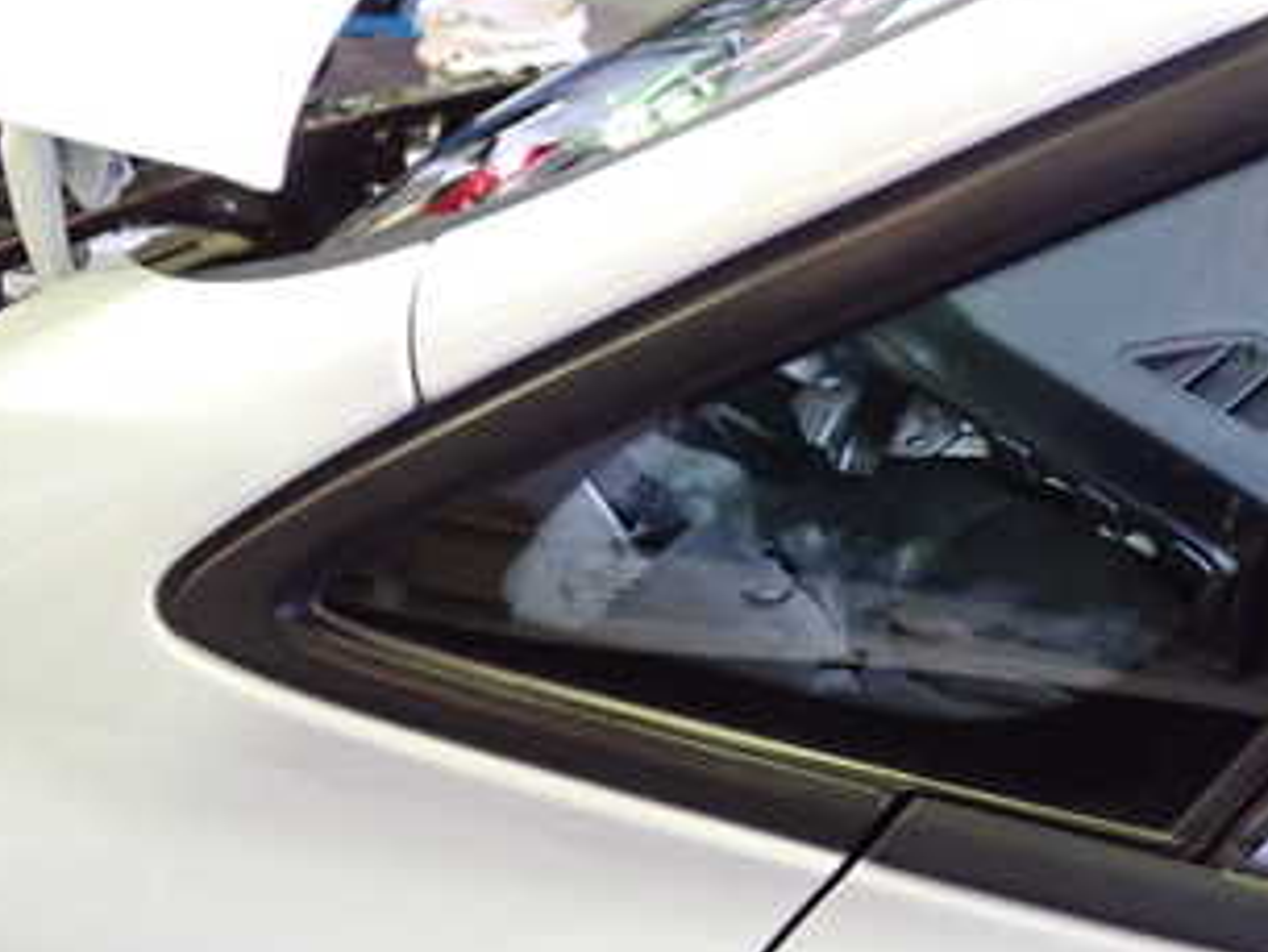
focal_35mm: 59
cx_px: 1156
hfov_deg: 31.1
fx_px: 2162
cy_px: 341
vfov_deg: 24.7
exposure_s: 1/30
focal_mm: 5.4
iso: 500
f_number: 2.3
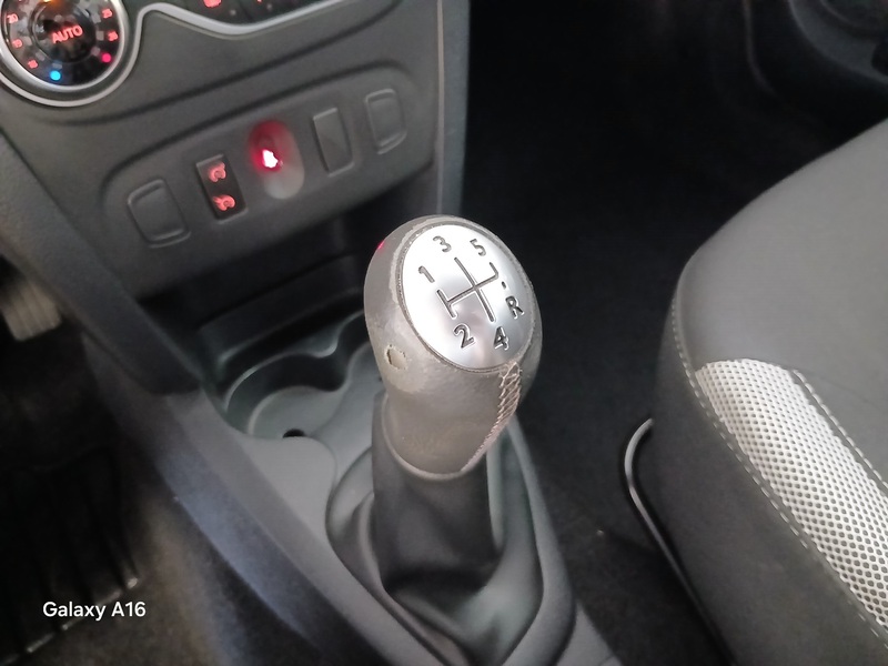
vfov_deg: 53.1
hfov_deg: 67.3
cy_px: 333
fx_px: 667
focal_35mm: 26
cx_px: 444
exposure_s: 1/16.7
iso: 1600
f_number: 1.8
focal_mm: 3.98
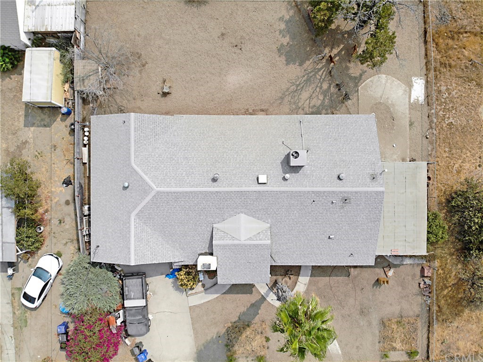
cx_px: 242
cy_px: 181
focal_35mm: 24
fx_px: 335
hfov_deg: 71.6
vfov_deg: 56.8
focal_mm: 4.5
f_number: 2.8
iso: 112
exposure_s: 1/750
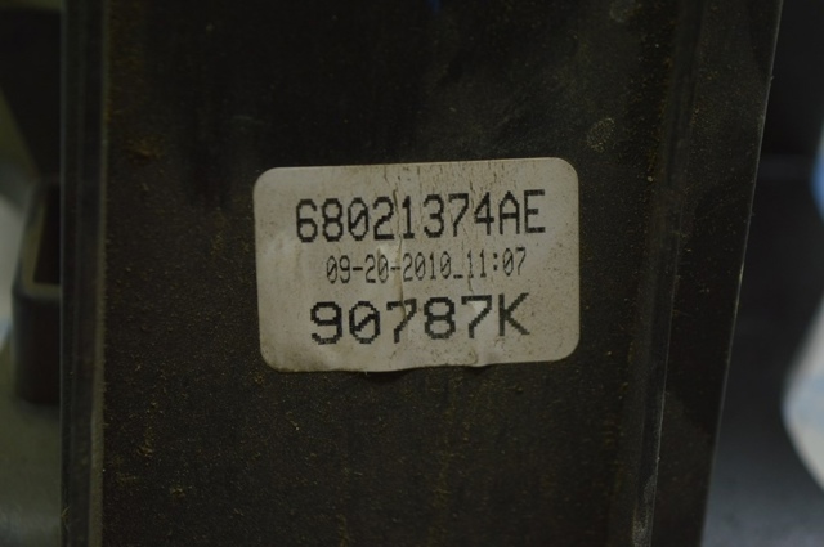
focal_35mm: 82
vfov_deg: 16.5
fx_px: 1886
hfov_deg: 24.6
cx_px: 412
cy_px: 274
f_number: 5.6
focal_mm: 55
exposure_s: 1/40
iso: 400
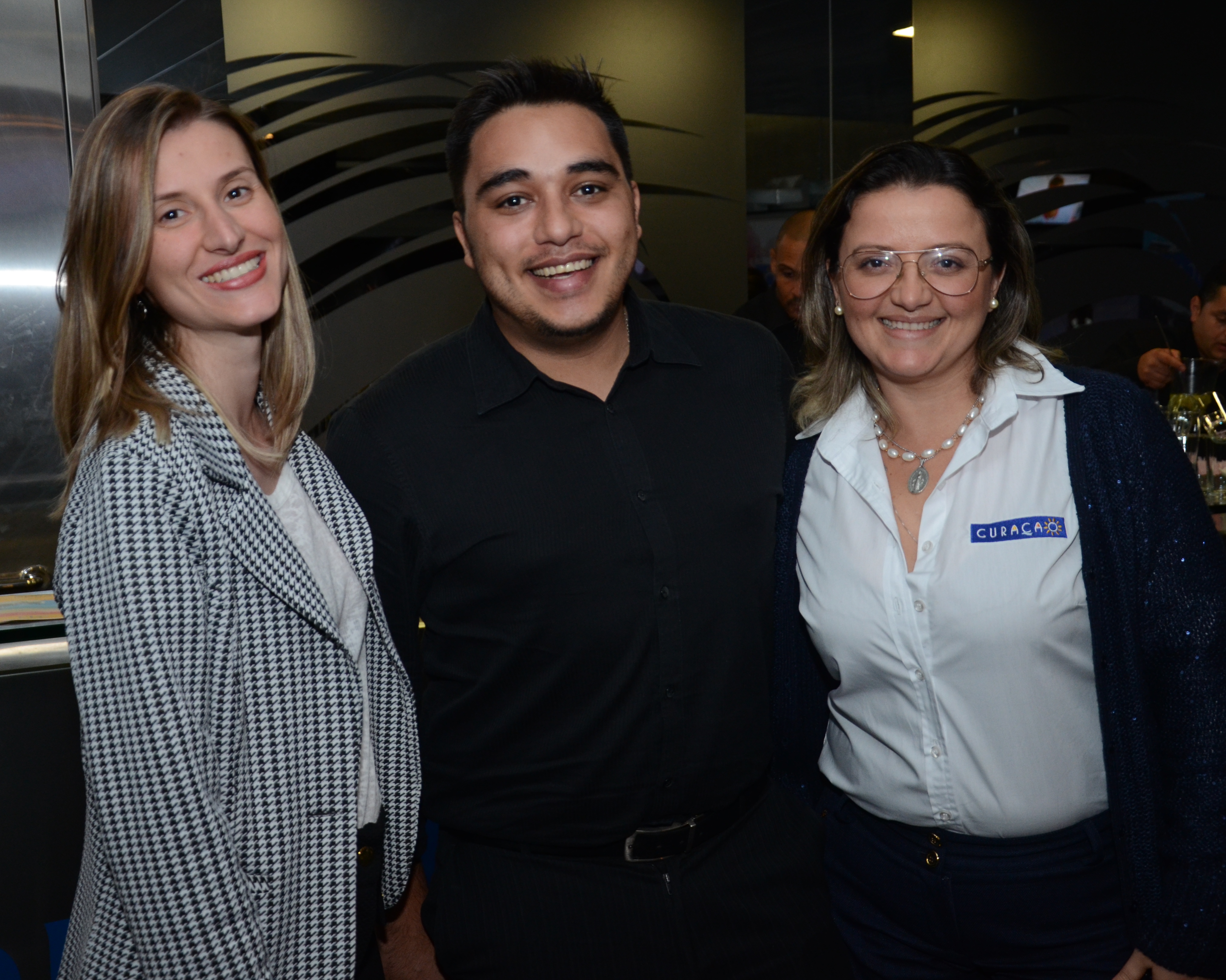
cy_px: 494
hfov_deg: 38.8
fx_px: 1742
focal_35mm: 48
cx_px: 651
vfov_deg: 31.4
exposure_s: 1/80
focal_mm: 28
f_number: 4
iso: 800
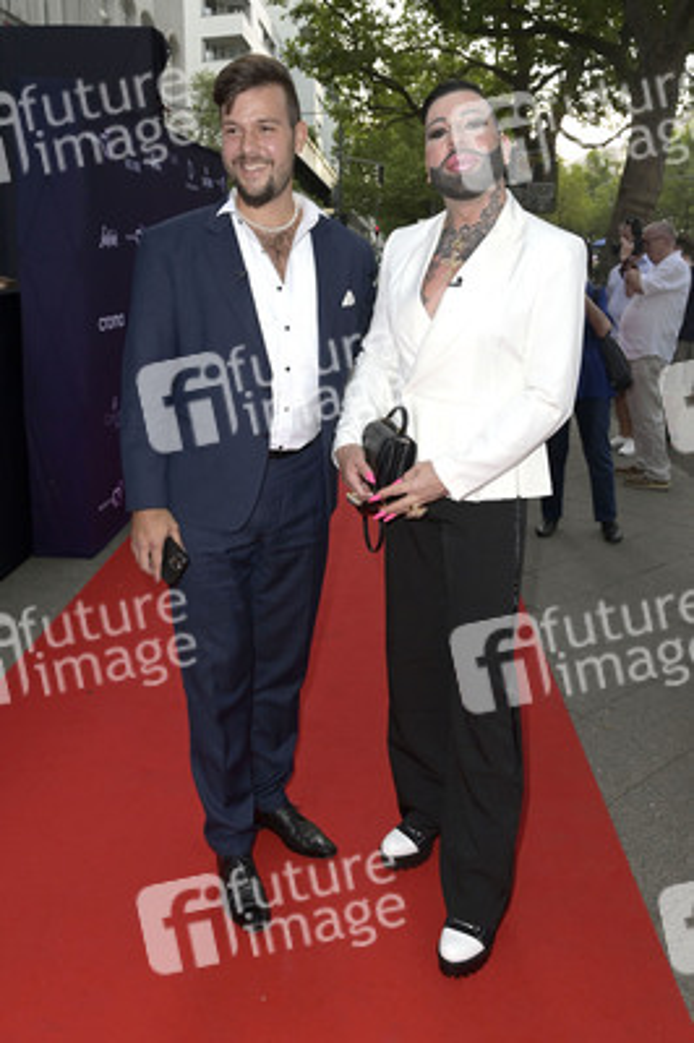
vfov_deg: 60.3
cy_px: 522
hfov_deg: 42.3
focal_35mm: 31
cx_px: 347
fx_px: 898
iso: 1000
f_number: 5.6
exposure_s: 1/250
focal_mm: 31
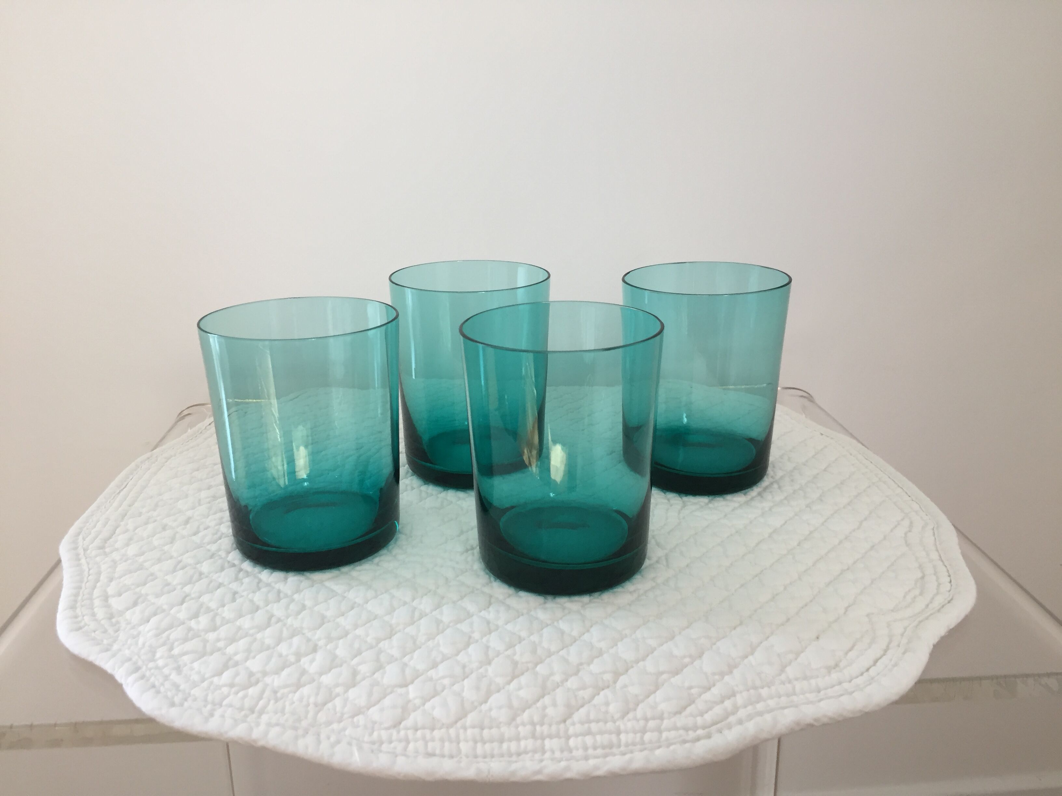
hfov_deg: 61.7
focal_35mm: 29
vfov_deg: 48.2
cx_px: 531
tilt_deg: -19.6
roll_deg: +1.1
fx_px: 890
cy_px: 398
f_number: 2.2
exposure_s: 1/33
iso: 40
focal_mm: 4.15
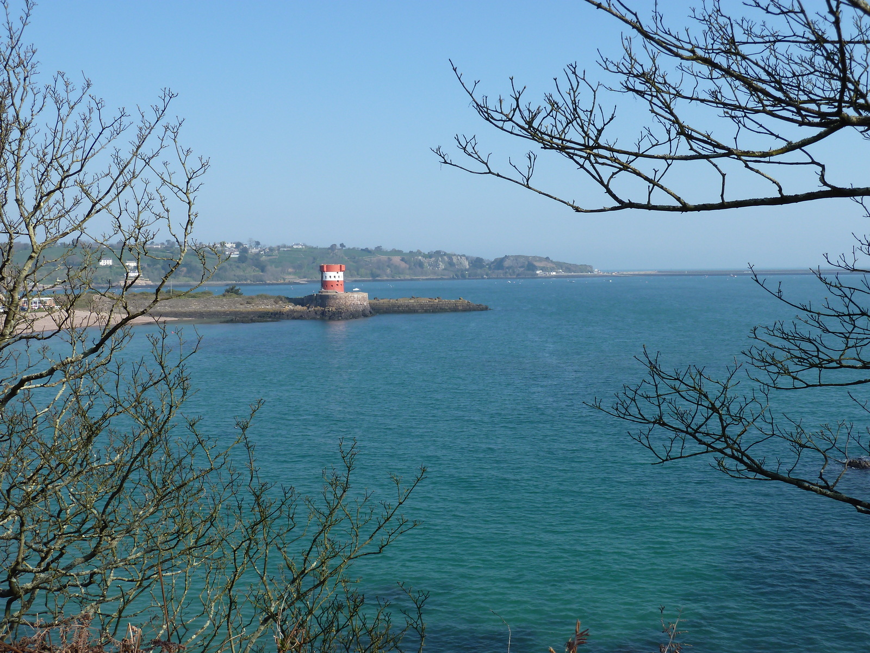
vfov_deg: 36.0
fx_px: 1005
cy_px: 326
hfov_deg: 46.8
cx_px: 435
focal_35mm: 40
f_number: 4.5
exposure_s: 1/400
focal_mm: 6.5
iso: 80
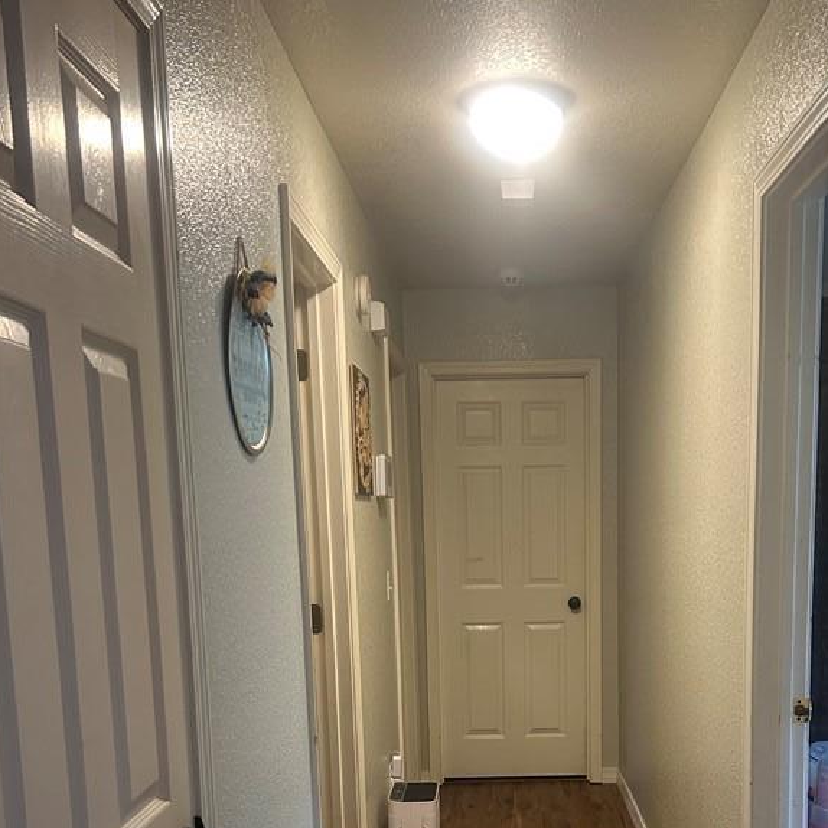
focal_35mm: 41
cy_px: 681
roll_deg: -1.2
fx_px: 1110
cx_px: 501
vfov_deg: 39.1
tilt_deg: -8.8
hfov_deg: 40.7
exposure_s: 1/60
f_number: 1.5
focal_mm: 5.7
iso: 200
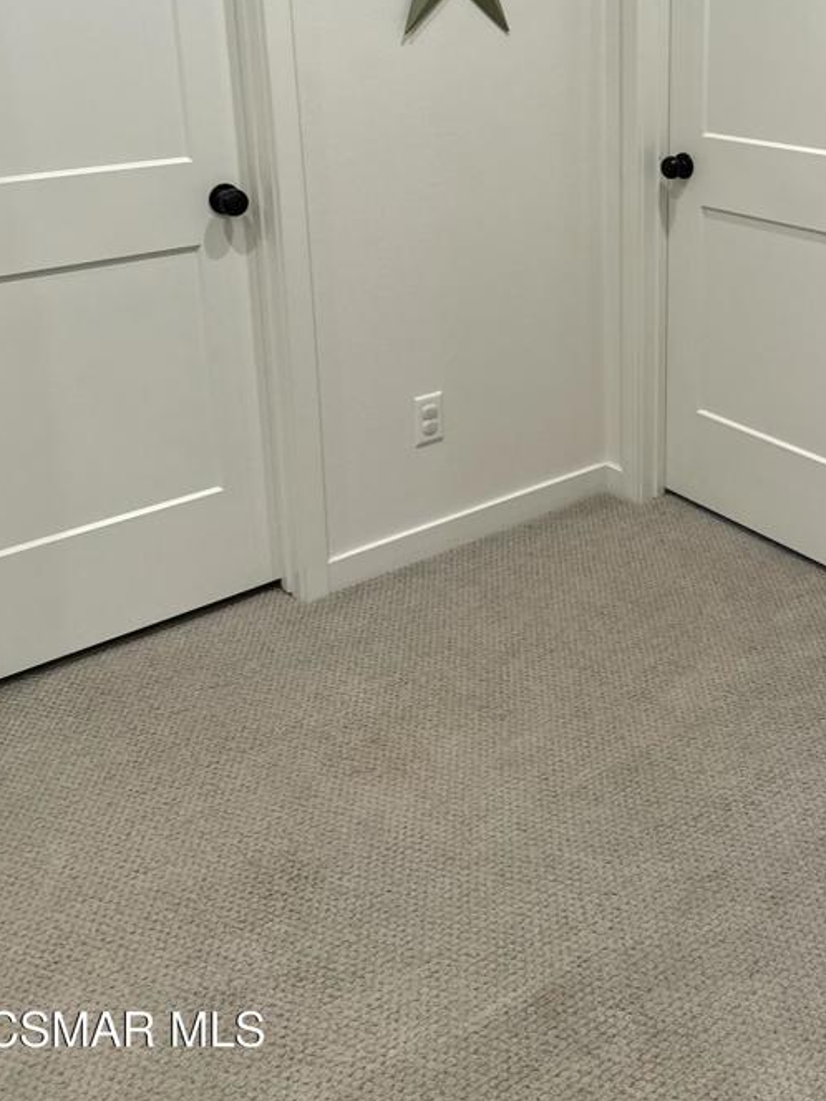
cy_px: 259
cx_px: 617
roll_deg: -0.3
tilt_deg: -10.5
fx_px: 1177
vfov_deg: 48.0
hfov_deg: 37.7
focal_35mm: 37
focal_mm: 6.76
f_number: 1.78
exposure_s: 1/120
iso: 125
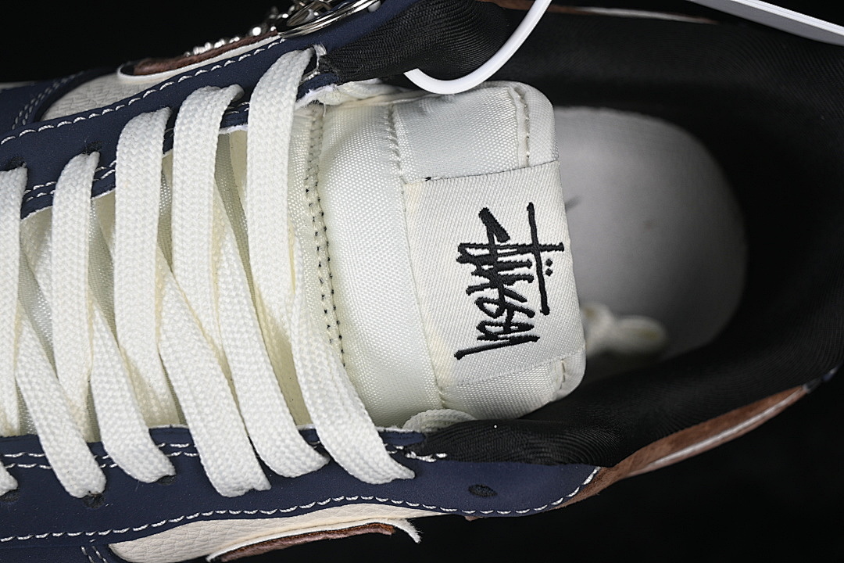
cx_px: 422
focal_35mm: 75
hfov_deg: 27.0
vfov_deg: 18.2
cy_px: 282
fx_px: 1758
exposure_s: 1/80
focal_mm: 50
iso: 160
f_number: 7.1
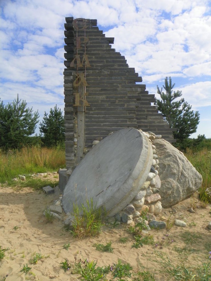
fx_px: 211
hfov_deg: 53.1
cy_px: 140
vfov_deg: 67.3
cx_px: 106
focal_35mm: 26
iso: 64
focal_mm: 4.6
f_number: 5.6
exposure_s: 1/500
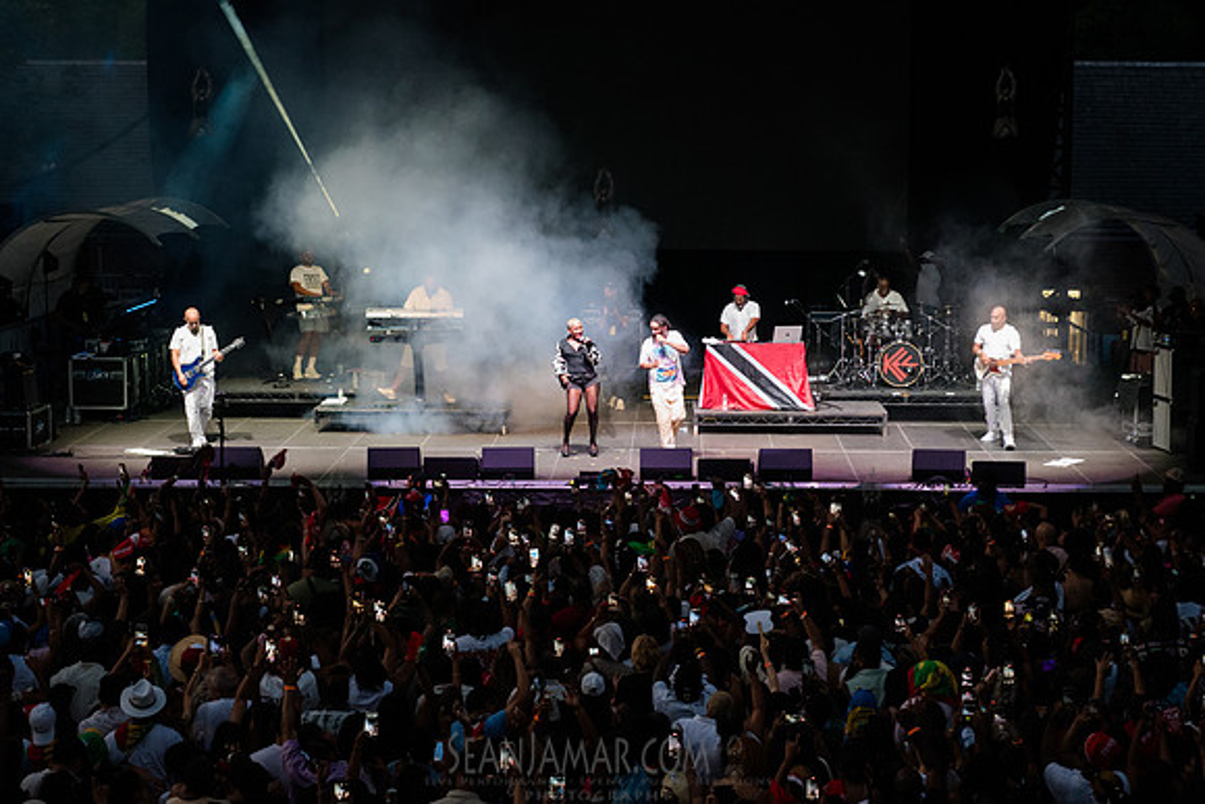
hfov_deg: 26.8
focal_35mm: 75
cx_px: 597
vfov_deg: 18.1
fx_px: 2527
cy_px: 395
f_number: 4
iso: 4000
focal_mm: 70
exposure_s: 1/250
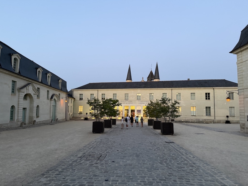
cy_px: 93
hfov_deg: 71.6
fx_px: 172
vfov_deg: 56.8
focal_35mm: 24
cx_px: 124
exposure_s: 1/50
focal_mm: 6.76
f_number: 1.78
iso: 500
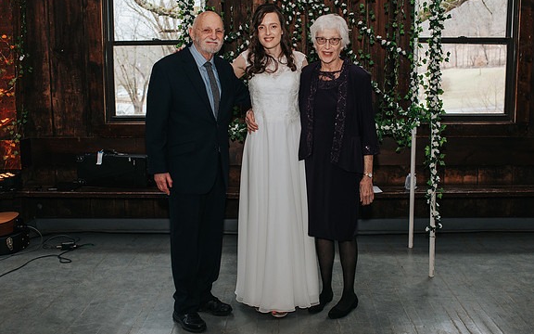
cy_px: 158
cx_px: 269
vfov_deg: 30.5
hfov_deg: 47.2
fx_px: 611
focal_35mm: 42
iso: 1000
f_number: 4.5
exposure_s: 1/200
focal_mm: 35
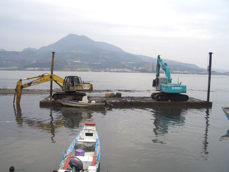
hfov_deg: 52.6
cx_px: 114
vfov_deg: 40.7
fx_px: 232
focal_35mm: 35
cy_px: 86
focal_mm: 5.8
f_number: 4.3
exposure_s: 1/200
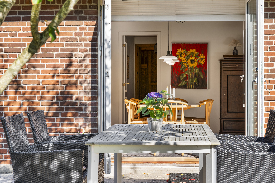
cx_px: 157
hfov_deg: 29.6
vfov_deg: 20.0
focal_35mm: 68
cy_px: 99
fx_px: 519
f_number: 8
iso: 400
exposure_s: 1/60
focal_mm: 57
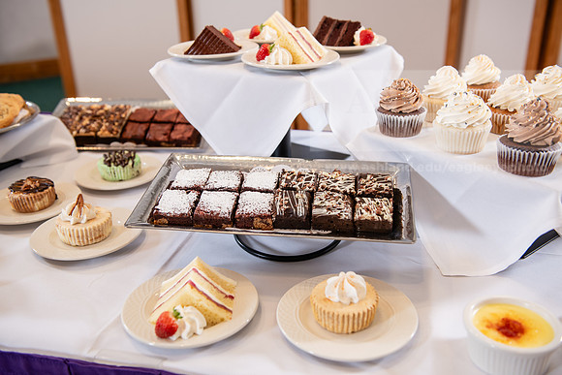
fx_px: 593
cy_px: 188
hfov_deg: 50.7
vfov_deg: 35.1
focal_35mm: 38
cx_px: 281
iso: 400
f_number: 3.5
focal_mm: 38
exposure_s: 1/160
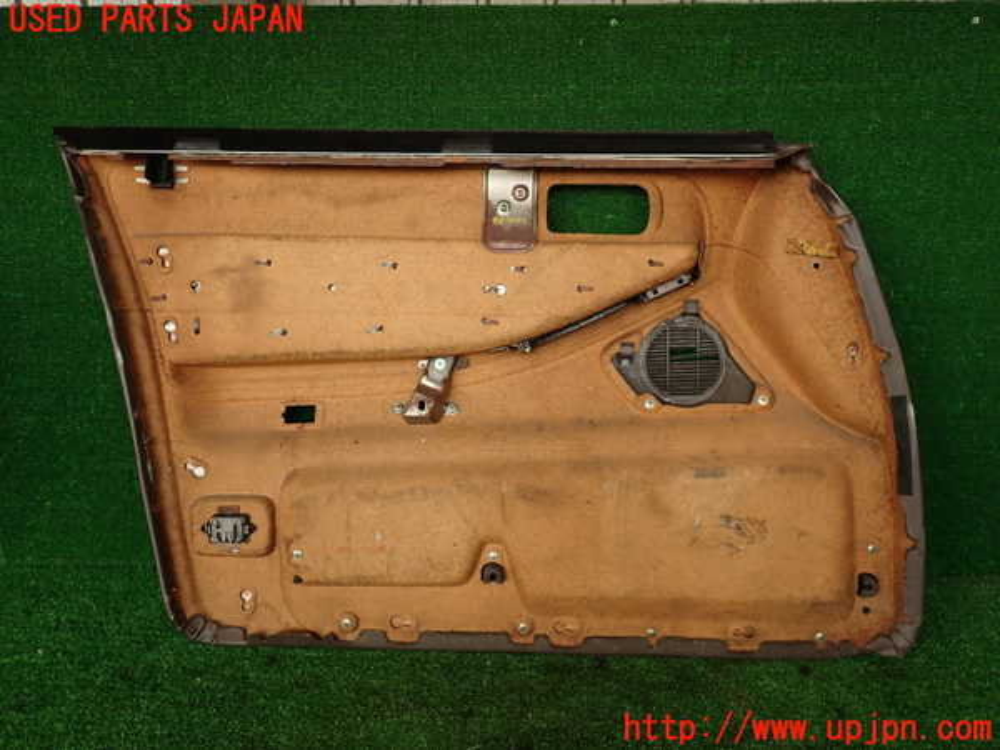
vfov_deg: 54.9
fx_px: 722
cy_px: 375
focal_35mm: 25
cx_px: 500
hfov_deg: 69.4
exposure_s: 1/160
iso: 100
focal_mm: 4.5
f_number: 2.8
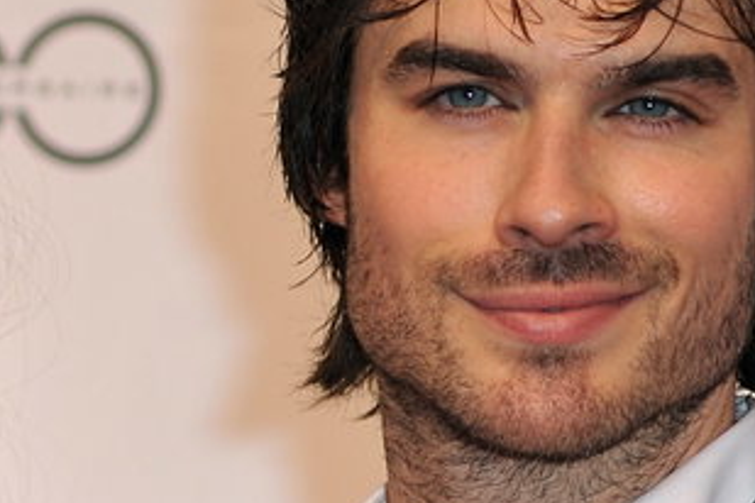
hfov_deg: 3.1
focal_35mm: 660
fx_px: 13841
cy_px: 475
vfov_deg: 2.1
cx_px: -259
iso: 250
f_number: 6.3
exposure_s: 1/250
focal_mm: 170
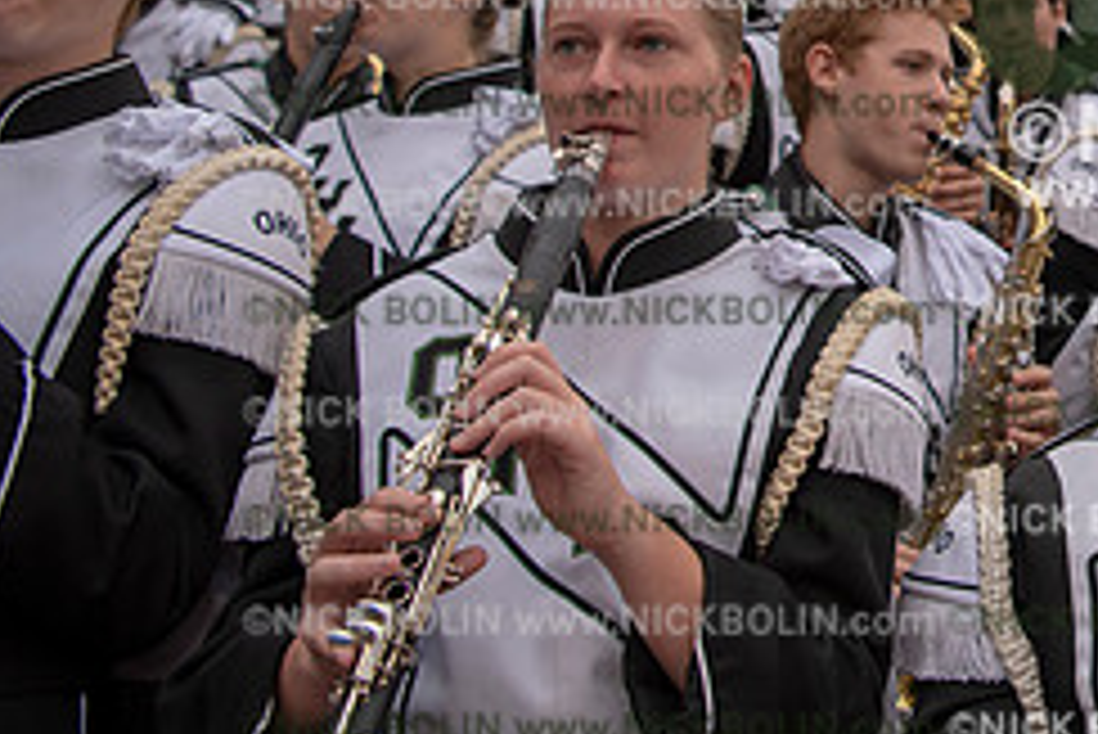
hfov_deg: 30.2
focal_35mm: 57
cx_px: 1292
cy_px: -2
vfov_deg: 22.9
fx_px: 1739
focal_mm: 24
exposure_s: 1/1000
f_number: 3.5
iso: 250
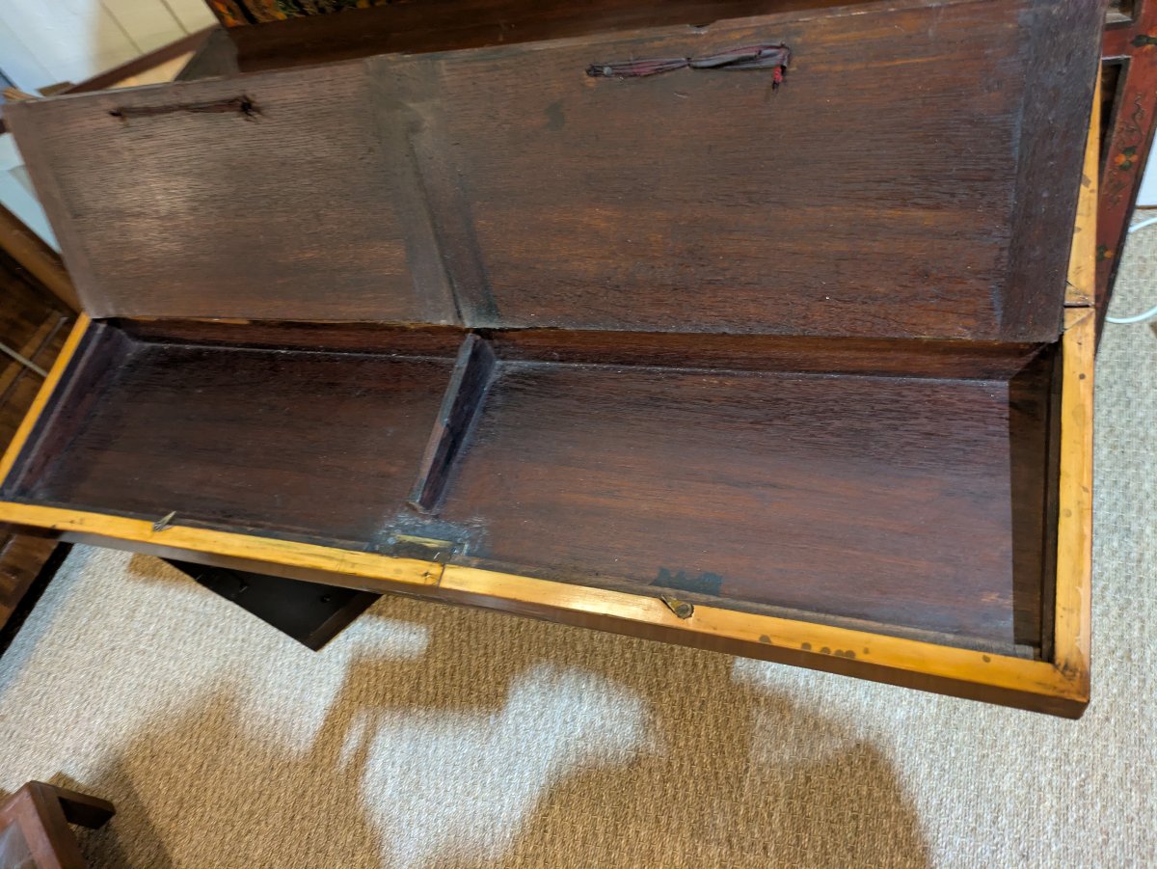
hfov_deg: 69.4
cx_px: 578
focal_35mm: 25
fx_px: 836
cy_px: 434
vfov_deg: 54.9
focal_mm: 5.43
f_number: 1.89
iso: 366
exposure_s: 1/25
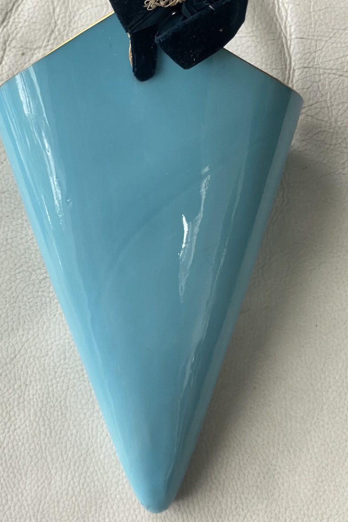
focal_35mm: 55
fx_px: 797
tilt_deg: -72.9
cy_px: 258
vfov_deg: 36.2
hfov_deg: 24.6
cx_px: 172
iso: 200
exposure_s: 1/91
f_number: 2
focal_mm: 6
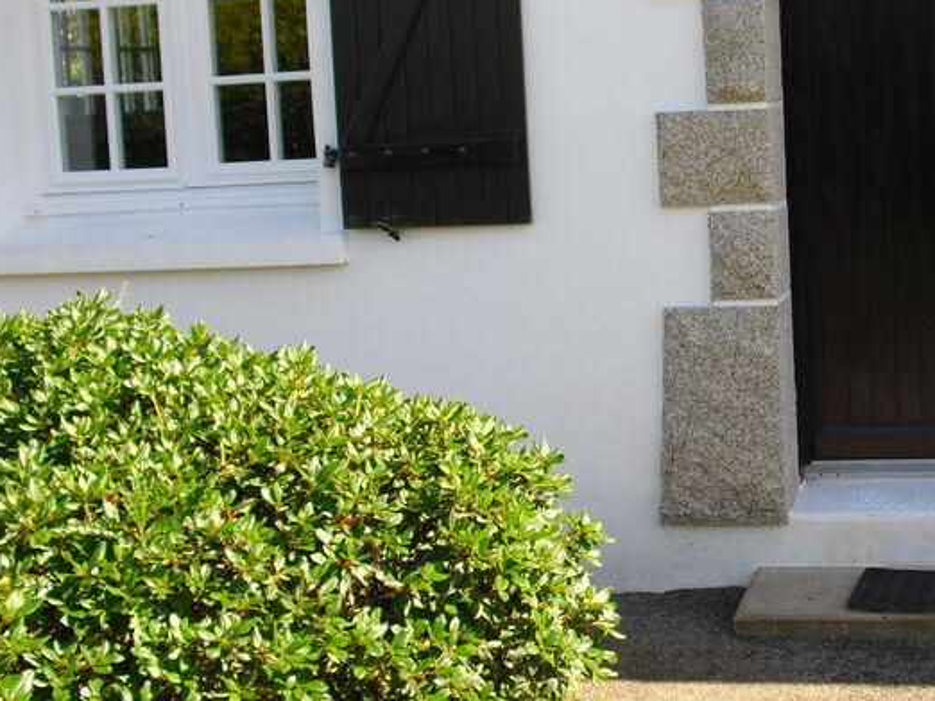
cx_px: 772
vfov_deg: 21.3
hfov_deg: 27.5
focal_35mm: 69
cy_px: 285
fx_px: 1863
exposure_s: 1/400
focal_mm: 6.3
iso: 100
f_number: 3.1
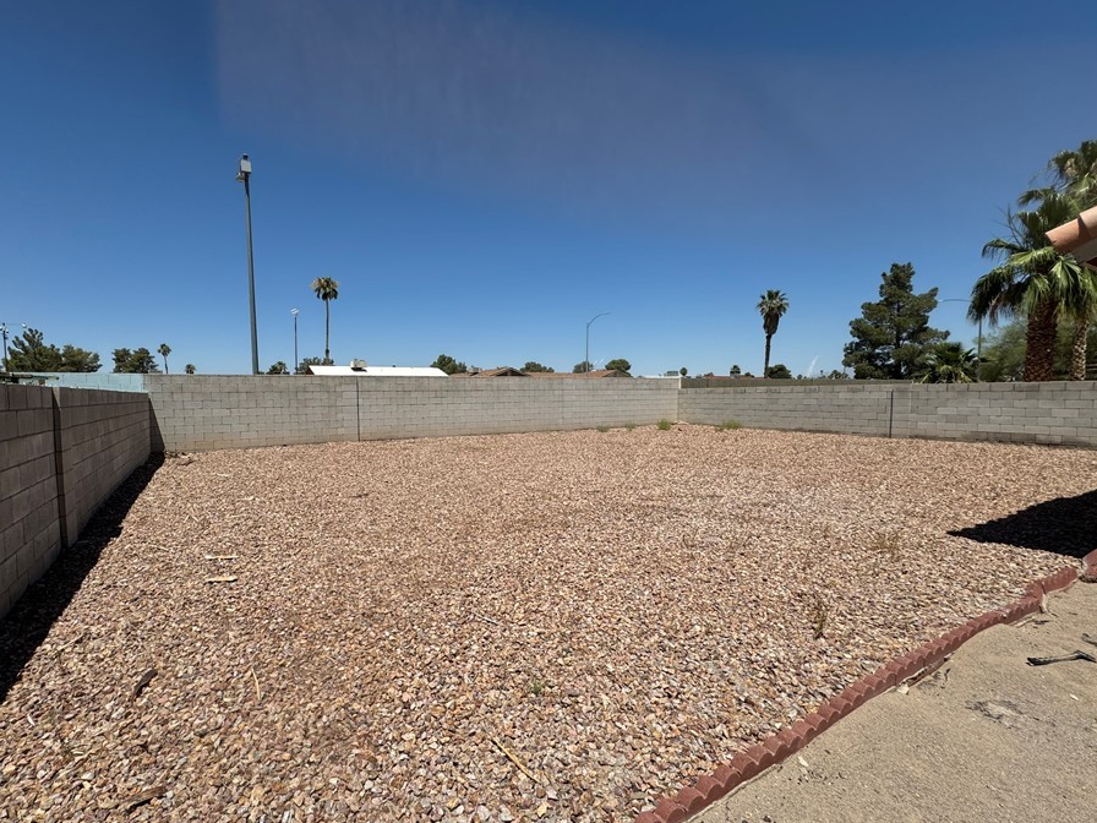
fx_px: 507
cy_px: 434
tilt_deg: -4.9
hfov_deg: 94.0
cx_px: 479
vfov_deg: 78.0
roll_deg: -0.3
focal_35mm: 16
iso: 50
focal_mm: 2.22
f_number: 2.2
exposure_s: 1/3906
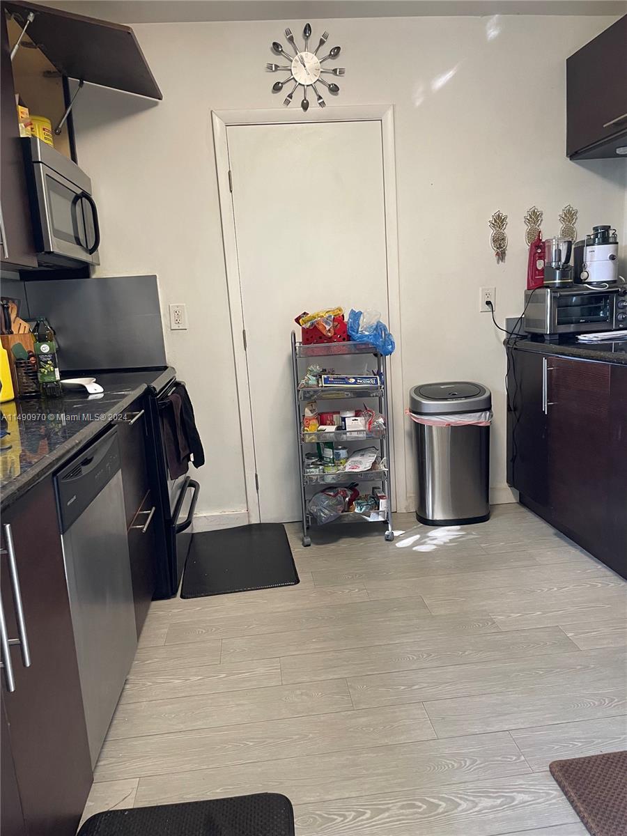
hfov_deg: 53.1
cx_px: 314
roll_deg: +4.2
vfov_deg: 67.3
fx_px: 628
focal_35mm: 26
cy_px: 418
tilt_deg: -11.0
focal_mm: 4.2
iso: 160
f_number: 1.6
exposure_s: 1/60
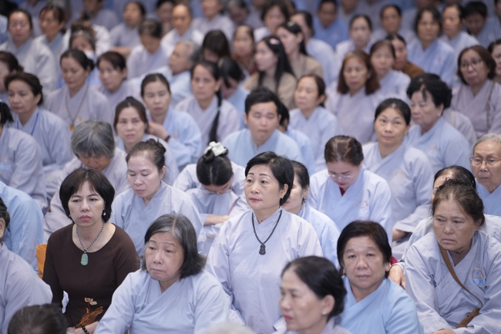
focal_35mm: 150
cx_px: 250
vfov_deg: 9.1
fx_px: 2087
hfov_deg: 13.7
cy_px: 167
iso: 1000
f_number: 2.8
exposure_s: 1/125
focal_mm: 150
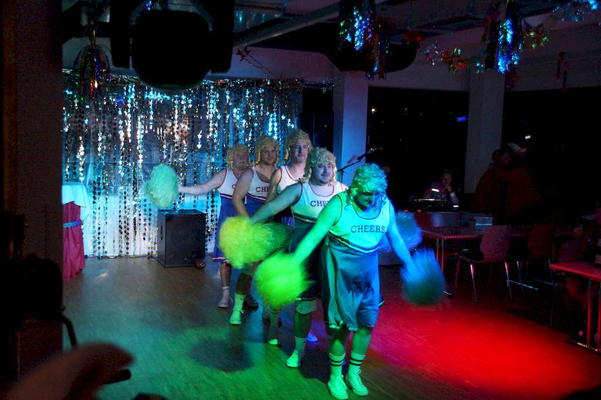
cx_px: 300
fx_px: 651
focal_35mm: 39
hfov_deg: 49.6
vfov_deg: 34.2
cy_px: 200
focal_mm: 26
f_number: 4
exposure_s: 1/60
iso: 3200
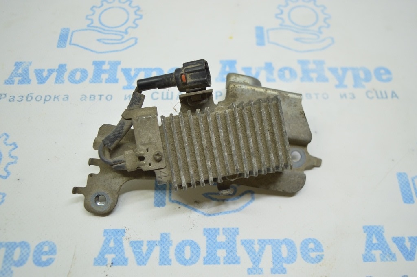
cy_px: 138
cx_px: 208
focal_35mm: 34
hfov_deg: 55.1
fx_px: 399
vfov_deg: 38.3
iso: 400
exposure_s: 1/60
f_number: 3.8
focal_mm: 23
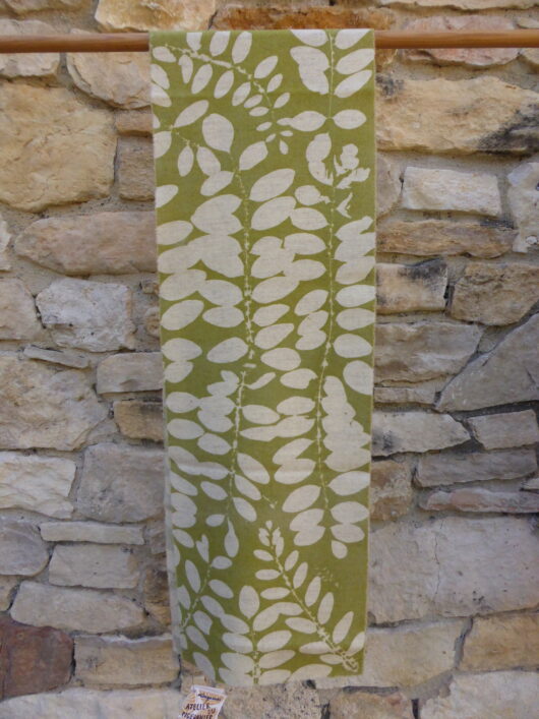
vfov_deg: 71.6
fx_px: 498
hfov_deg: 56.8
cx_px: 270
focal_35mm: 24
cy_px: 360
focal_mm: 4.3
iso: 400
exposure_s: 1/640
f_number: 3.3
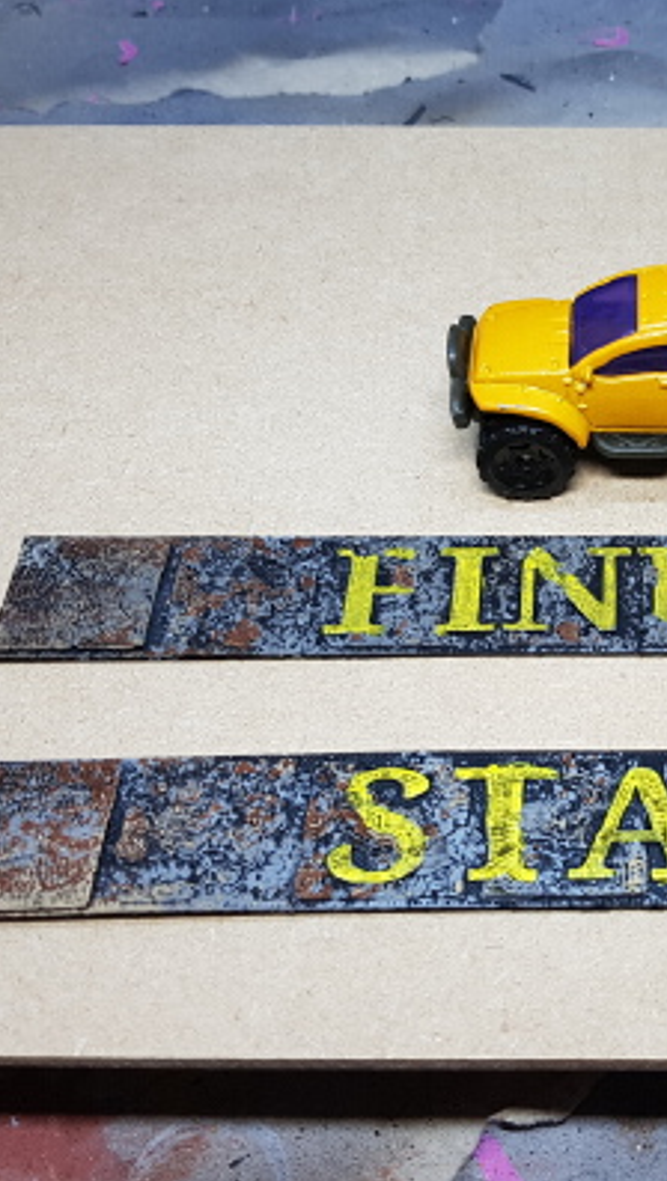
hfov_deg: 29.5
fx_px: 1192
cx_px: 642
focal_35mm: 38
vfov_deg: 52.7
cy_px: 592
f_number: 1.7
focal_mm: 4.2
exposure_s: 1/152
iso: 50
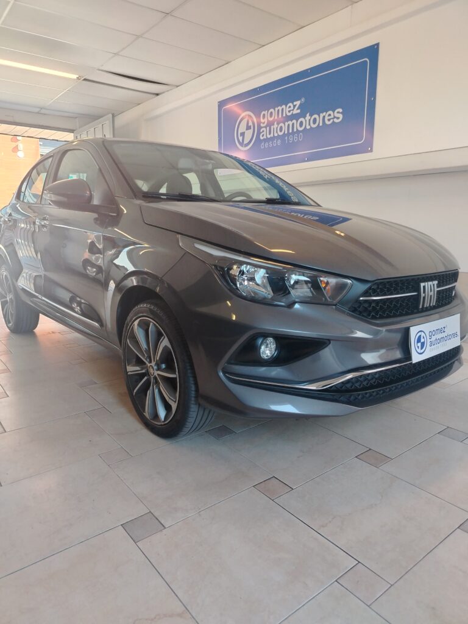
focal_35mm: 24
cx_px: 234
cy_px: 312
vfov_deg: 71.6
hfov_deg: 56.8
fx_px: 433
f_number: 1.75
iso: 375
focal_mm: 5.25
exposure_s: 1/50
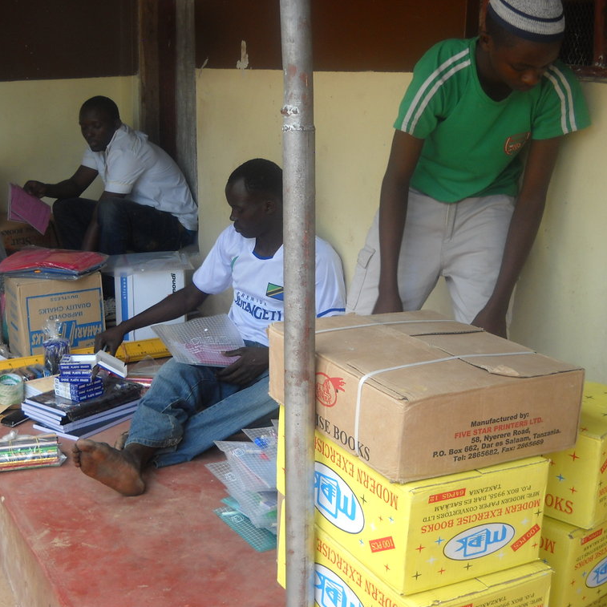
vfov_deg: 34.7
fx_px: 972
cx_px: 281
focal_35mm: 49
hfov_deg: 34.7
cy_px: 301
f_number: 3.1
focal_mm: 6.72
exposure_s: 1/60
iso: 80
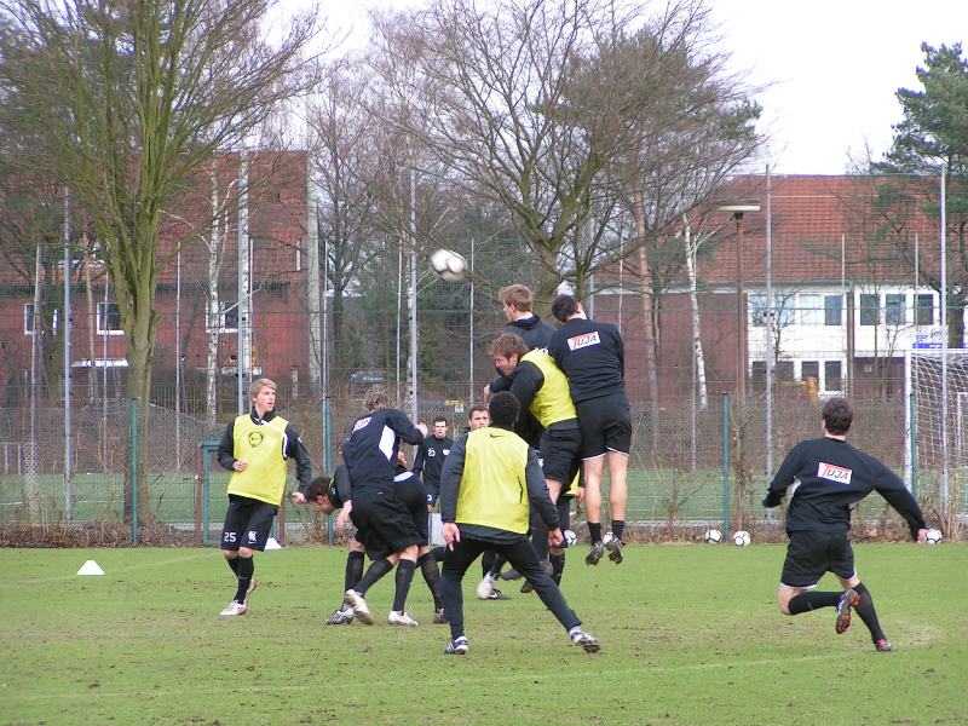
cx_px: 484
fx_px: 5257
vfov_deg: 7.9
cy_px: 363
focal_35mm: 188
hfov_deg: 10.5
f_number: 3.5
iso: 50
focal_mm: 28.8
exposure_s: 1/200
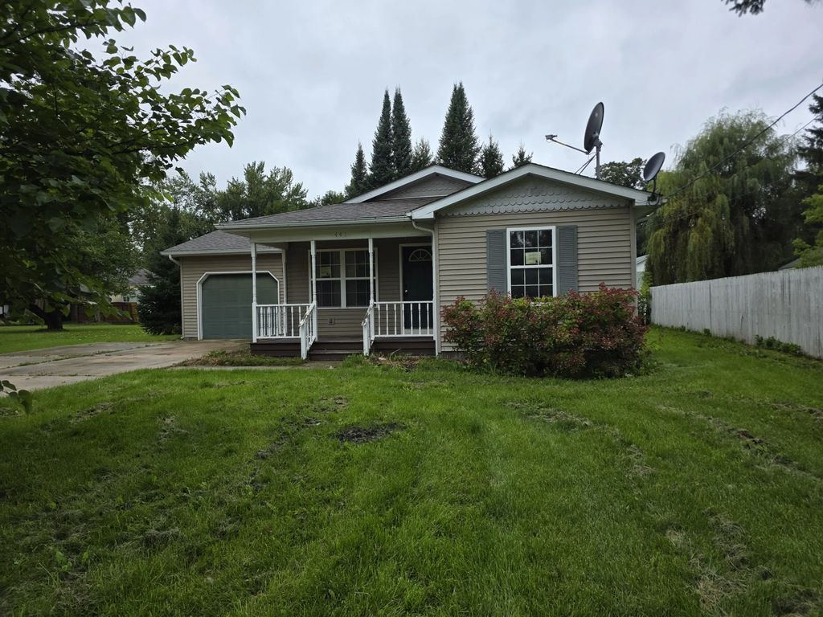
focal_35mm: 23
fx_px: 547
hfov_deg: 73.9
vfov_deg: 58.9
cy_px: 308
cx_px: 412
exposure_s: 1/1521
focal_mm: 6.3
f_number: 1.7
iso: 80
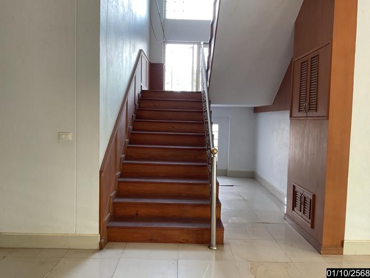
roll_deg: -1.5
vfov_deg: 48.2
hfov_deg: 61.7
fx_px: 310
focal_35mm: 29
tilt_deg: -3.4
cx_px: 185
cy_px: 139
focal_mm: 3
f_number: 1.8
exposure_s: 1/60
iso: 100
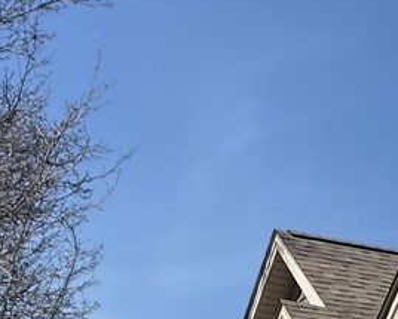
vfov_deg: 13.3
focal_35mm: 108
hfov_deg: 16.4
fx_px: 1274
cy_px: 512
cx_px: 569
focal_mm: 3
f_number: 1.8
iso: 16
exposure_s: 1/3322
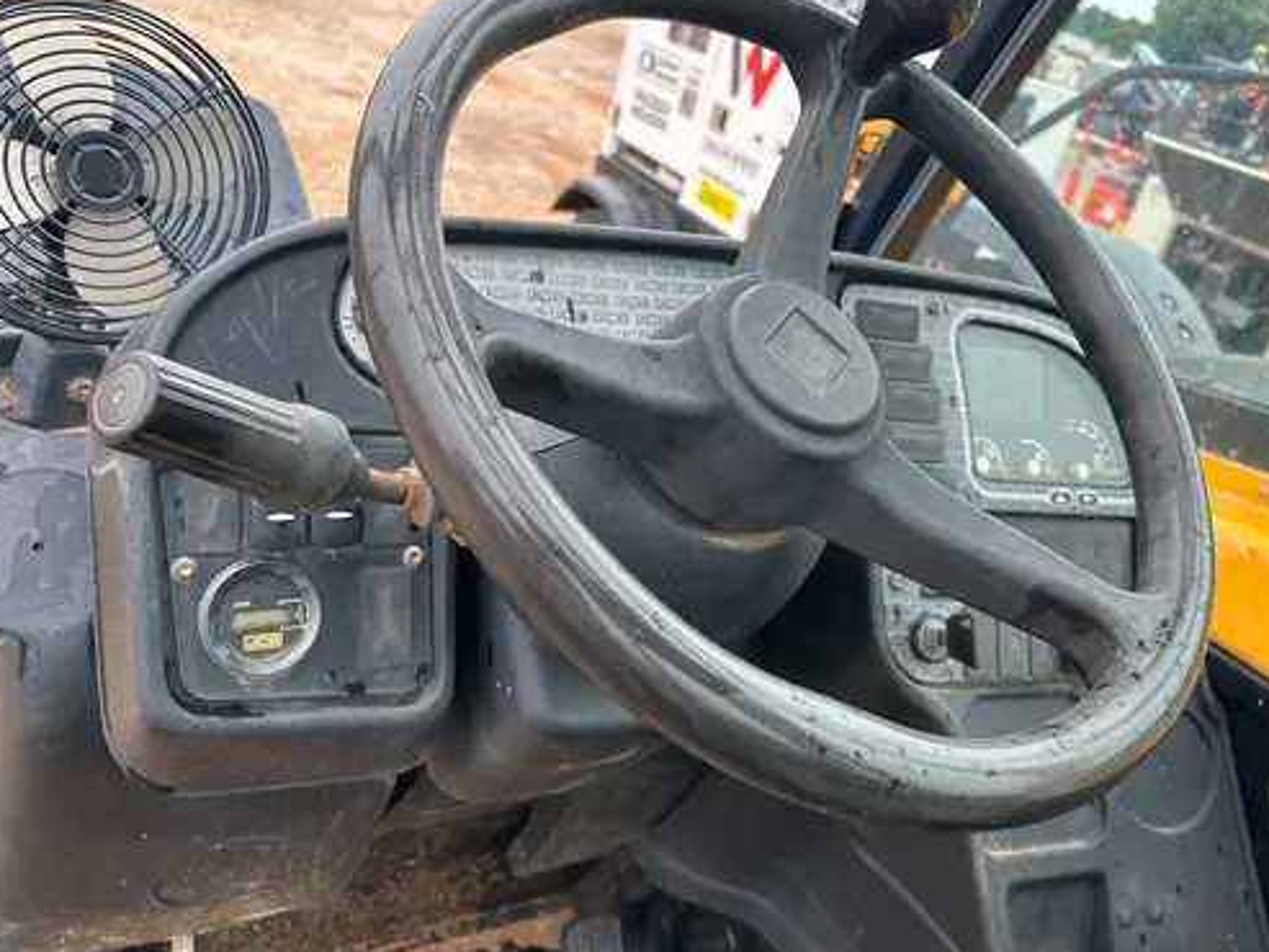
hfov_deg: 61.6
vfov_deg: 48.2
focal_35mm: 29
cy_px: 436
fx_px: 1063
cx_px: 669
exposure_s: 1/404
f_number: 1.5
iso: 50
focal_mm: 5.7
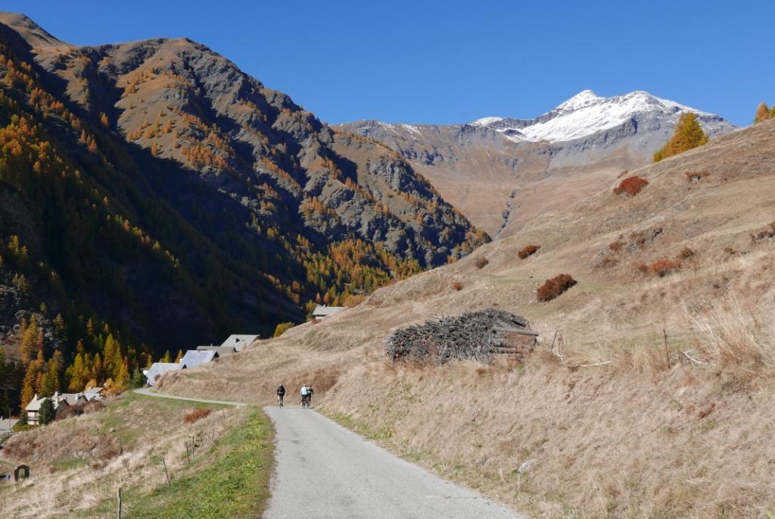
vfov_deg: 31.3
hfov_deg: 45.4
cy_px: 260
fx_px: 927
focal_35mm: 43
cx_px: 388
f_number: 5.6
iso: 200
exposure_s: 1/800
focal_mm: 19.3
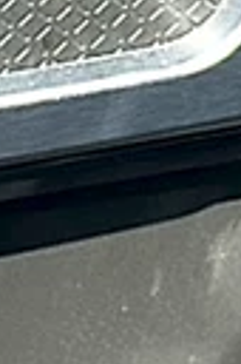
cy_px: -331
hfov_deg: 4.7
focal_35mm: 284
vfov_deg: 7.0
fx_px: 2859
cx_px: -255
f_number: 1.78
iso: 64
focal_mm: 6.86
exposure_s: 1/824
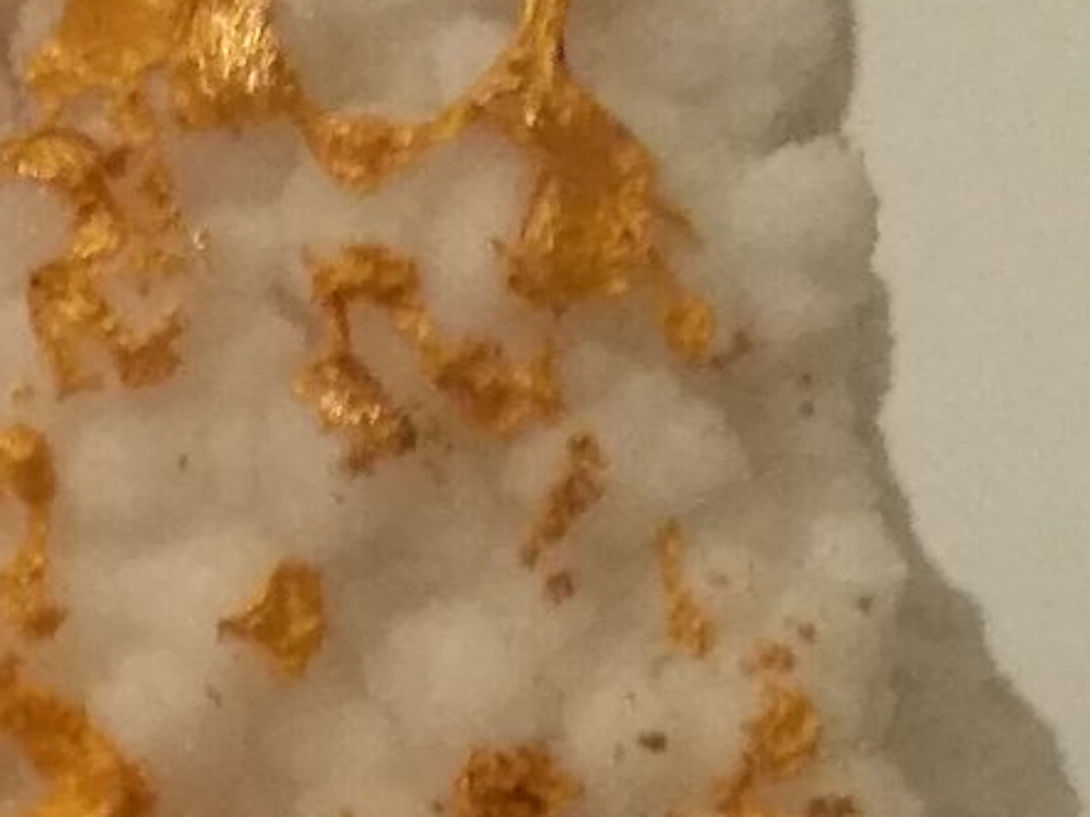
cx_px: -182
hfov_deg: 19.7
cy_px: 775
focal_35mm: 94
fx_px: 2959
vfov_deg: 15.5
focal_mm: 3.54
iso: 767
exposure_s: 1/25
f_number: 2
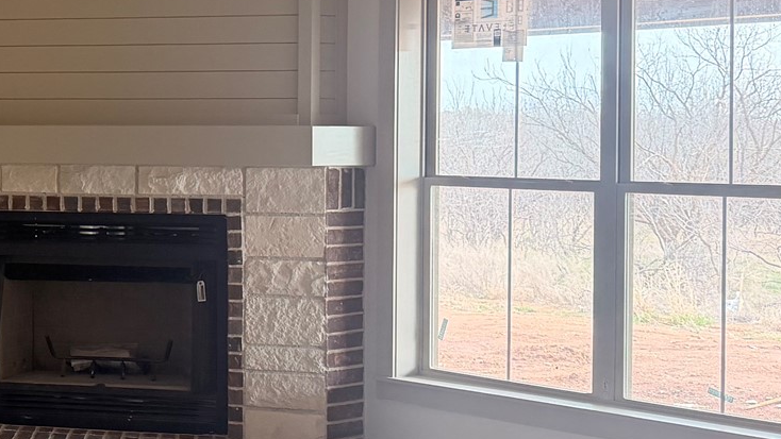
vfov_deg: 16.5
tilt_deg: -0.4
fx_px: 1512
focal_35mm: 73
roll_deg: -0.2
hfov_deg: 26.2
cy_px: 137
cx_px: -124
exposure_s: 1/225
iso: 200
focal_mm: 6.76
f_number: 1.78
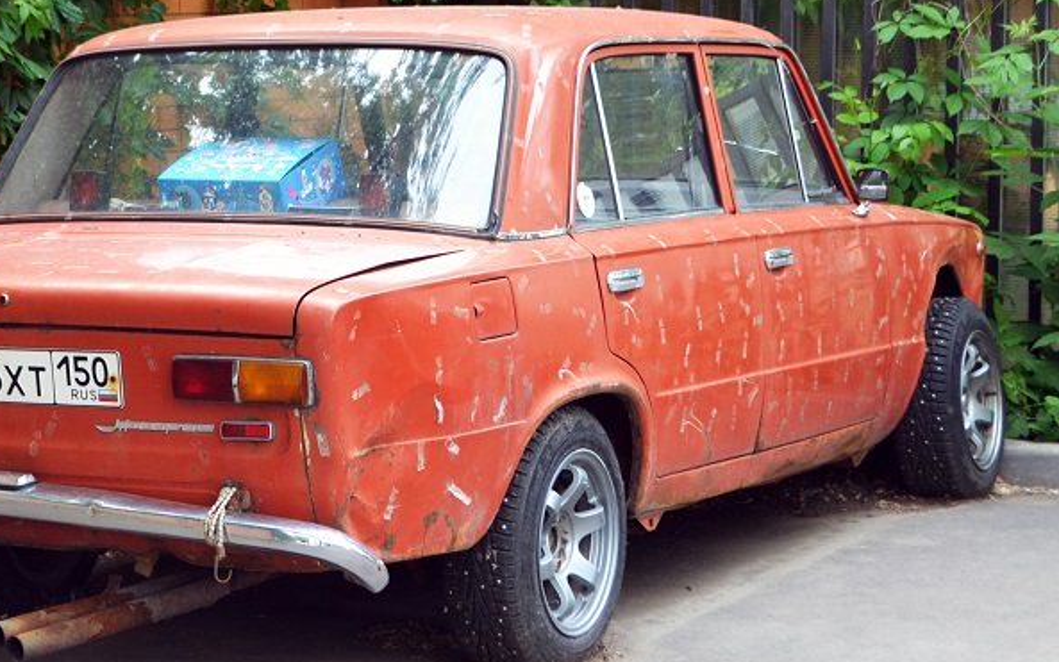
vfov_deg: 13.2
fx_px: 2858
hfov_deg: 20.9
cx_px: 304
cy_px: 246
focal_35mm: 99
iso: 400
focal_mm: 32
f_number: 4.8
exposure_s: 1/50
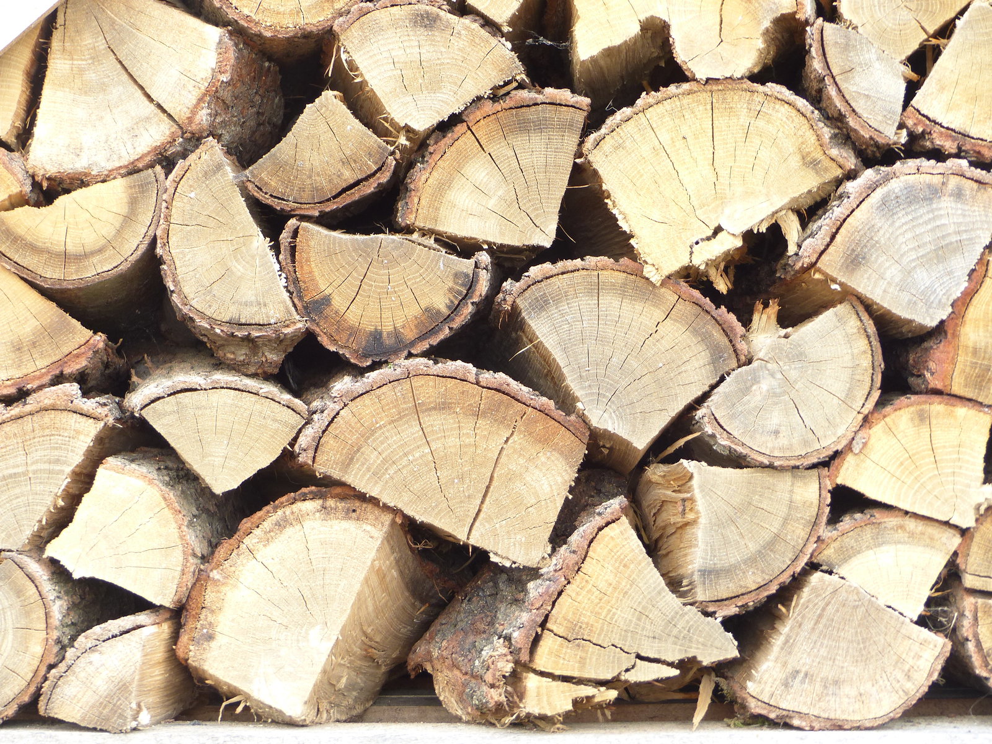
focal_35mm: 128
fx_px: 3668
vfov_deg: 11.6
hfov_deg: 15.4
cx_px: 496
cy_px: 372
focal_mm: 23.1
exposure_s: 1/80
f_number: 2.8
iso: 100
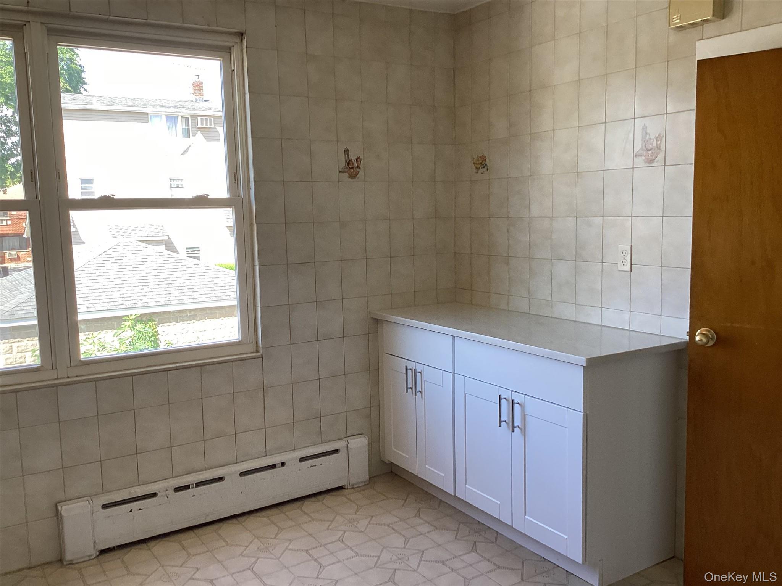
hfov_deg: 58.4
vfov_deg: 45.4
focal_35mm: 31
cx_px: 391
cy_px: 293
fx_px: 700
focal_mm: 3.3
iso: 64
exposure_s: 1/120
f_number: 2.4
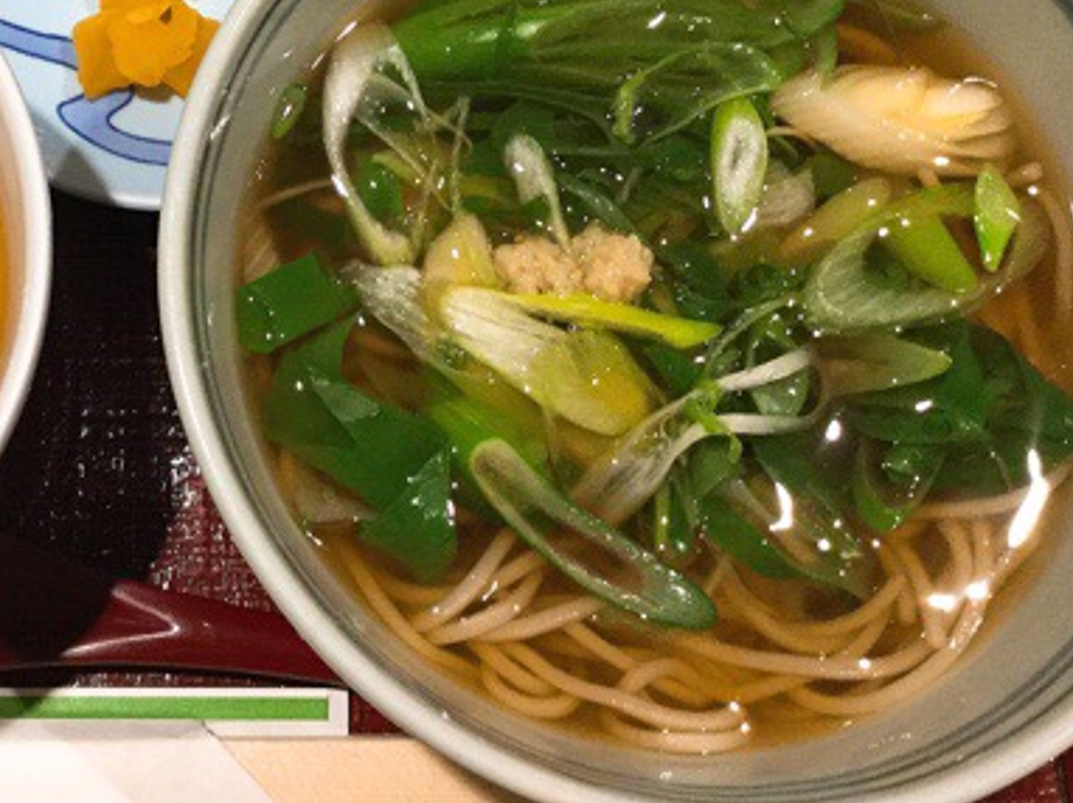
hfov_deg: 35.8
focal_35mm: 52
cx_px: 239
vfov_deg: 27.7
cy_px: 225
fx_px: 1611
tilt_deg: -75.2
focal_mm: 3.3
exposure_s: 1/30
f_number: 2.4
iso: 160
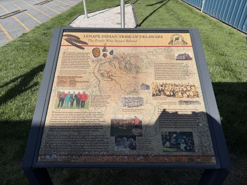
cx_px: 124
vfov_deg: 56.8
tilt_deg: -34.6
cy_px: 92
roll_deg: -0.9
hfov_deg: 71.6
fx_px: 171
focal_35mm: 24
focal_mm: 6.76
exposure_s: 1/6711
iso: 80
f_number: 1.78
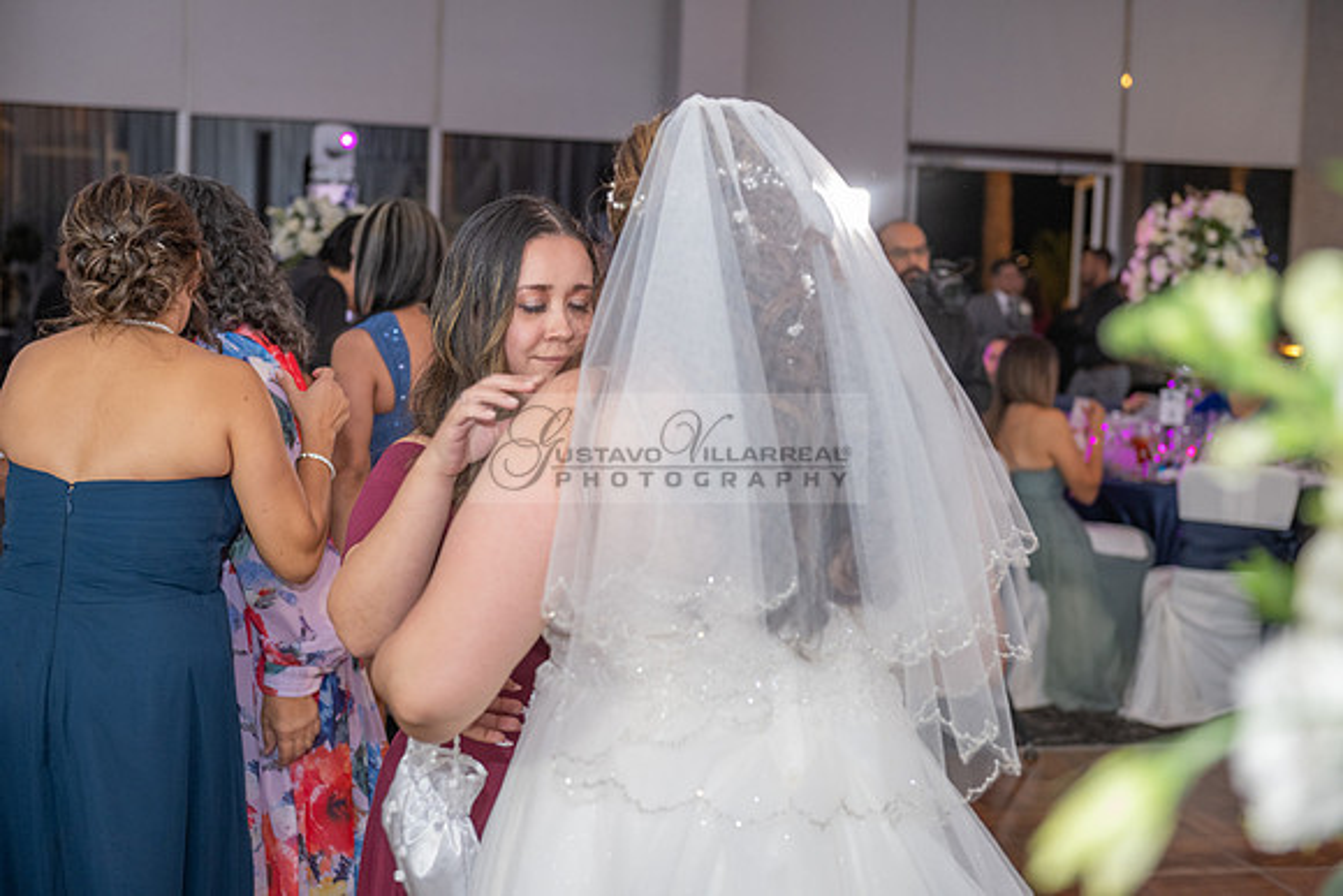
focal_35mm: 50
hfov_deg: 39.6
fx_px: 1866
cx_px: 672
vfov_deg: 27.0
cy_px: 448
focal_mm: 50
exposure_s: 1/125
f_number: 3.5
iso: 1600
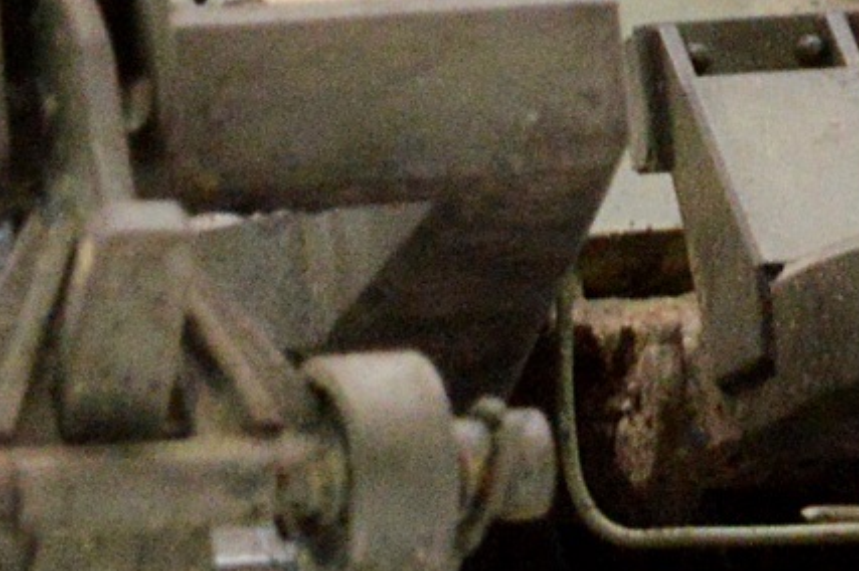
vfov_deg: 1.1
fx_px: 28558
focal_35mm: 1198
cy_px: -694
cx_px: 837
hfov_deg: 1.7
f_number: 18
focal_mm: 105
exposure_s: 1/20
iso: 800
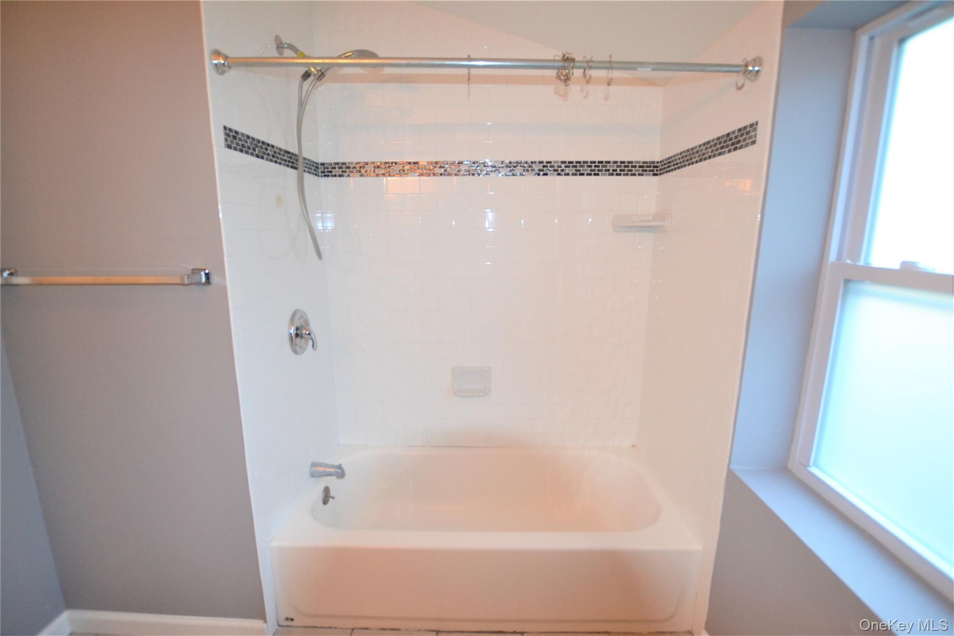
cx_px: 477
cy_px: 318
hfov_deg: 95.0
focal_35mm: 16
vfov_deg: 72.0
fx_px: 437
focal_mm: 11
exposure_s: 1/60
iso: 1250
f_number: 3.5
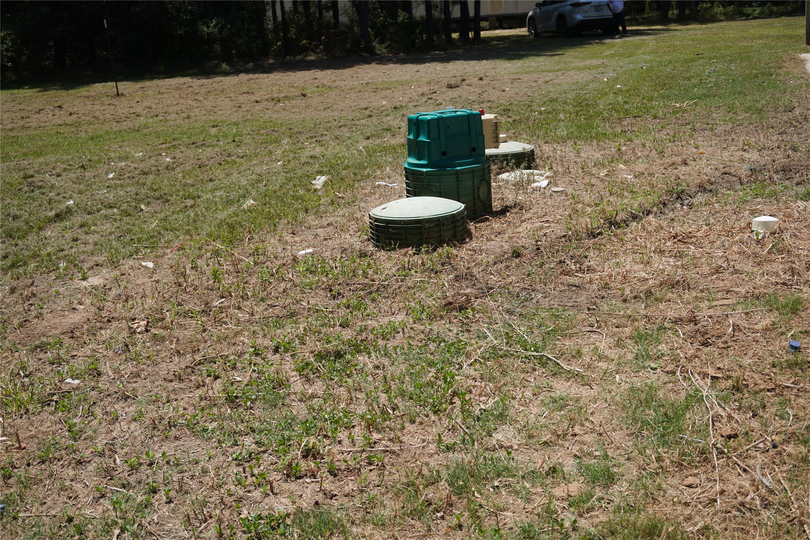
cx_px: 405
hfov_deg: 46.4
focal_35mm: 42
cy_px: 270
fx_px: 945
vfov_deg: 31.9
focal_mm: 28
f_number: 5
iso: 100
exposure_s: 1/640
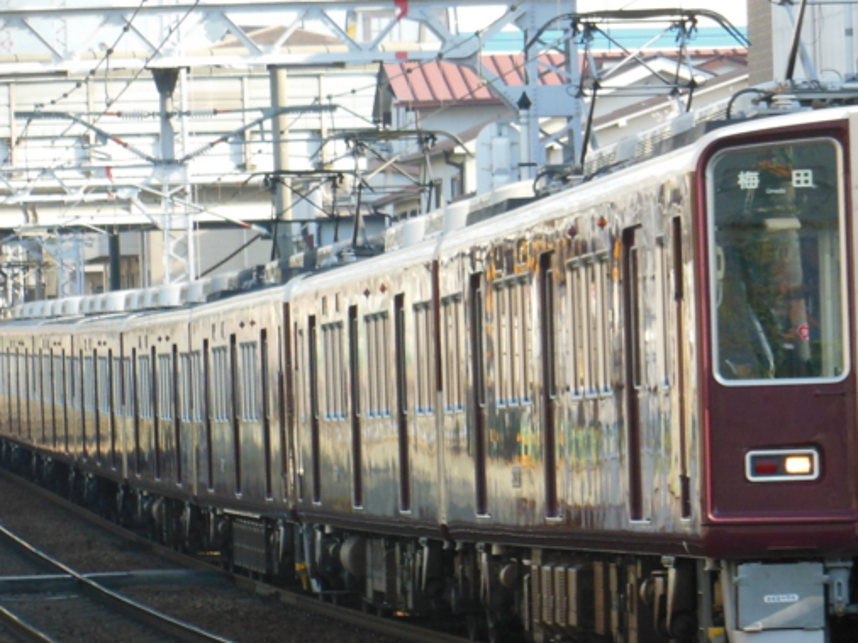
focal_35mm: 348
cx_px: 553
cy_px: 331
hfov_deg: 5.7
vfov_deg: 4.3
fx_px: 8622
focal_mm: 39.3
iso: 320
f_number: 5.9
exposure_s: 1/250
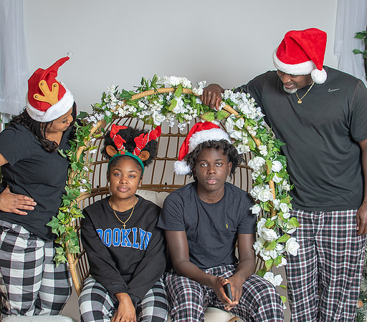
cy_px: 161
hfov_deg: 29.4
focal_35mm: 62
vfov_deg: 26.0
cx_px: 191
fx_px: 698
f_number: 3.2
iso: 100
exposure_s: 1/250
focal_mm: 35
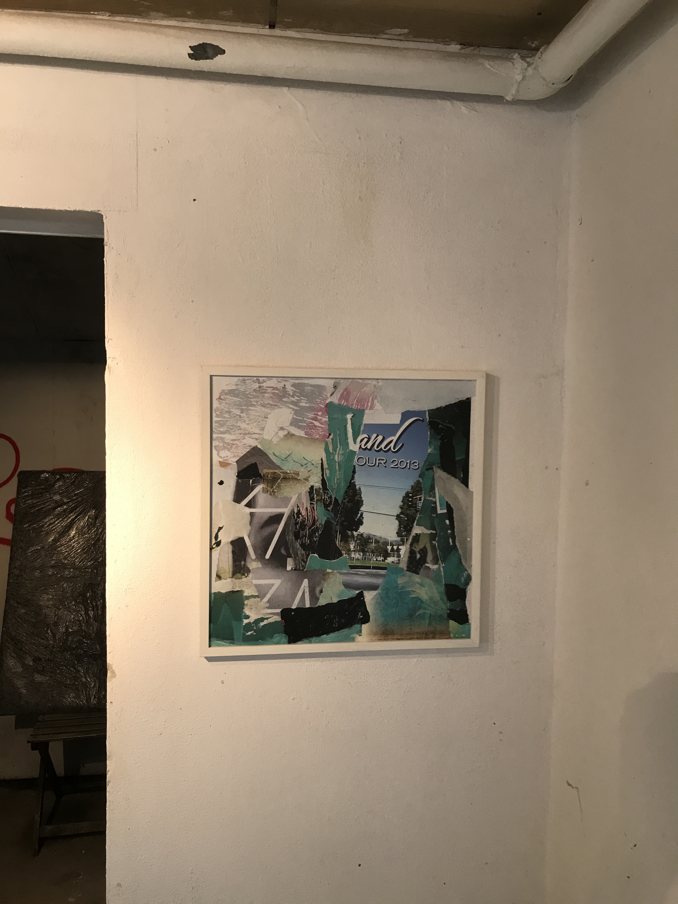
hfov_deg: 49.7
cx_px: 339
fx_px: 731
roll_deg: -3.2
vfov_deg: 63.4
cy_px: 452
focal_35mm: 28
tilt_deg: -4.2
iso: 32
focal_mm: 3.99
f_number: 1.8
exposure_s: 1/33
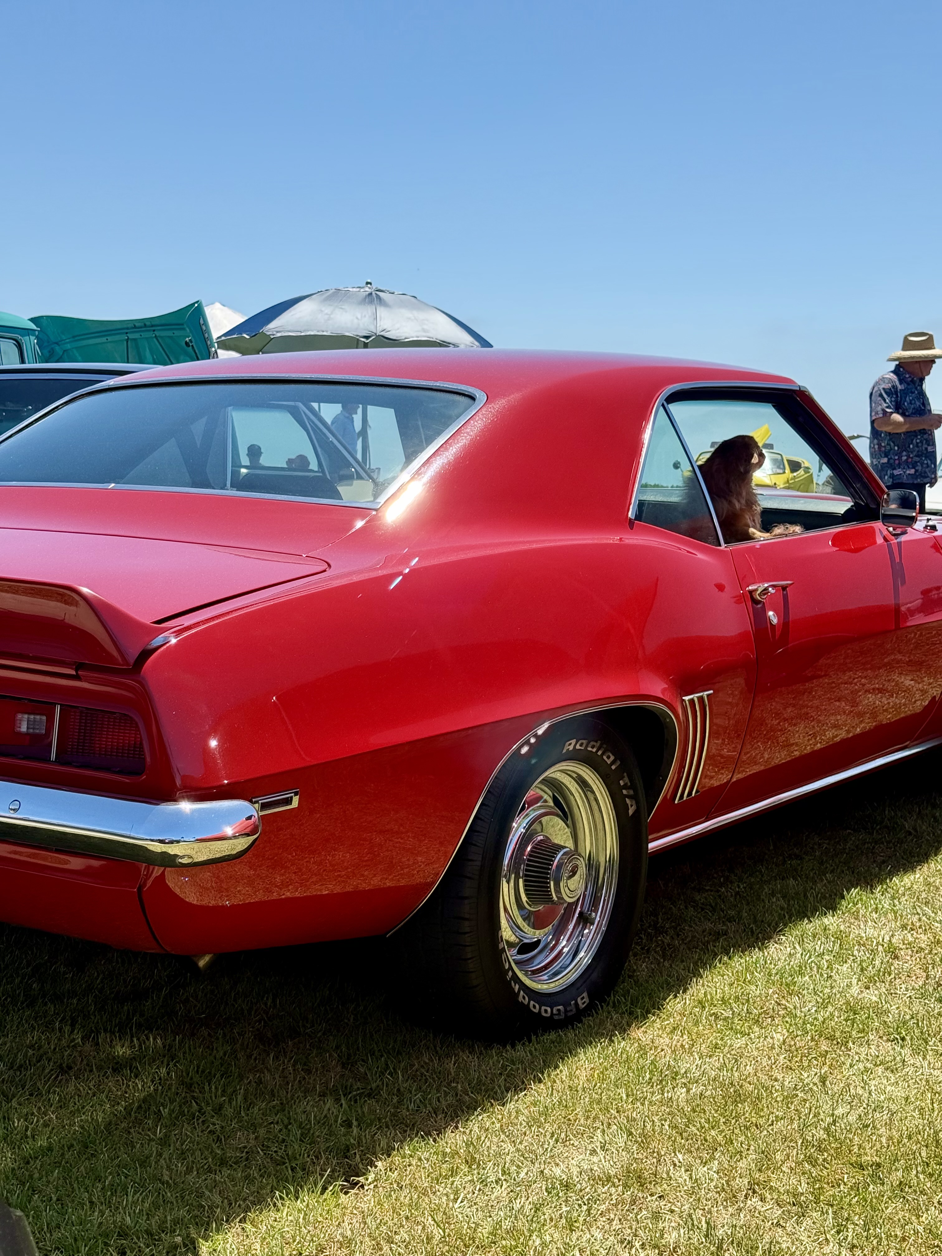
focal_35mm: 48
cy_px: 628
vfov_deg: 39.7
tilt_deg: -4.5
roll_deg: +0.1
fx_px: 1742
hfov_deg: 30.3
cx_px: 471
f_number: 1.78
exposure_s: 1/975
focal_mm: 6.76
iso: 80
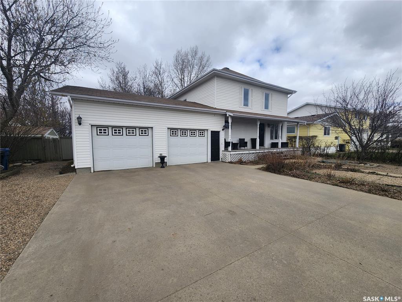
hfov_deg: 106.2
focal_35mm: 13
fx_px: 151
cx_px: 201
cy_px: 151
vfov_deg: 89.9
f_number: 2.2
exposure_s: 1/1809
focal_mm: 2.2
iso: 50
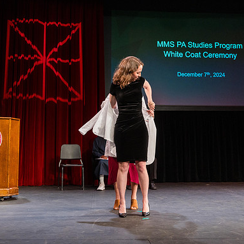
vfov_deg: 36.8
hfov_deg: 36.8
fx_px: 367
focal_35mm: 46
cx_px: 131
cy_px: 122
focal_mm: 35.7
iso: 1250
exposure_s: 1/320
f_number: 3.5
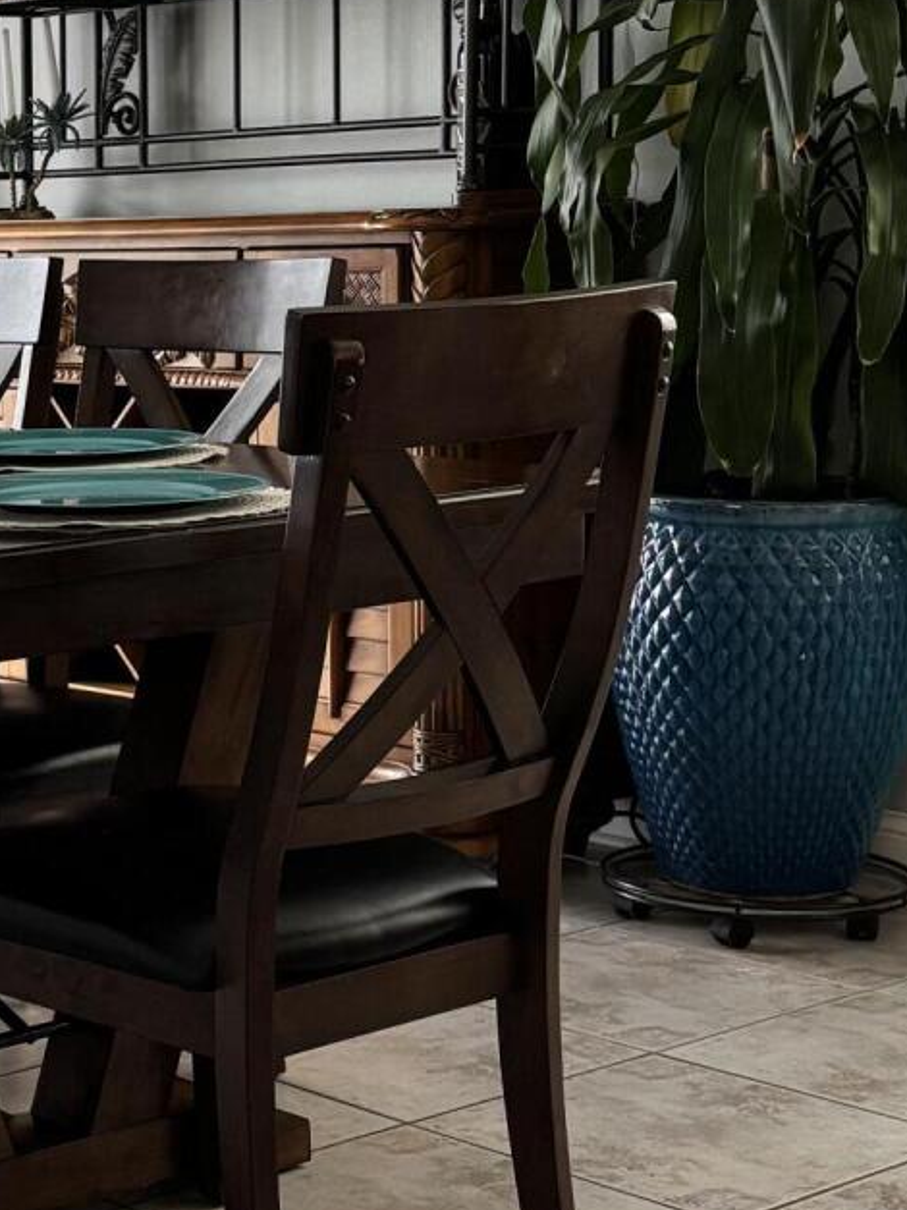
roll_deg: +0.6
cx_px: -226
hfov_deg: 16.9
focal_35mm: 83
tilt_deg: -8.7
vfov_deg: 23.6
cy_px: 637
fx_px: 2901
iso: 125
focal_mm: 5.96
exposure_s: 1/121
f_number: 1.6
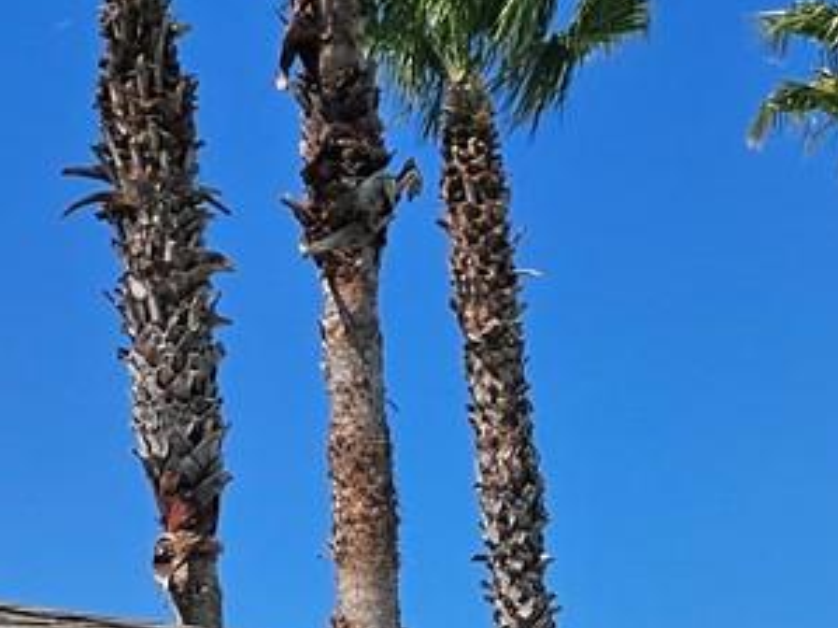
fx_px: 2976
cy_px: 1435
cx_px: 1230
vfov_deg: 10.6
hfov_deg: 14.9
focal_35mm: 123
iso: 12
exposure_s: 1/1775
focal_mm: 6.3
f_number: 1.7
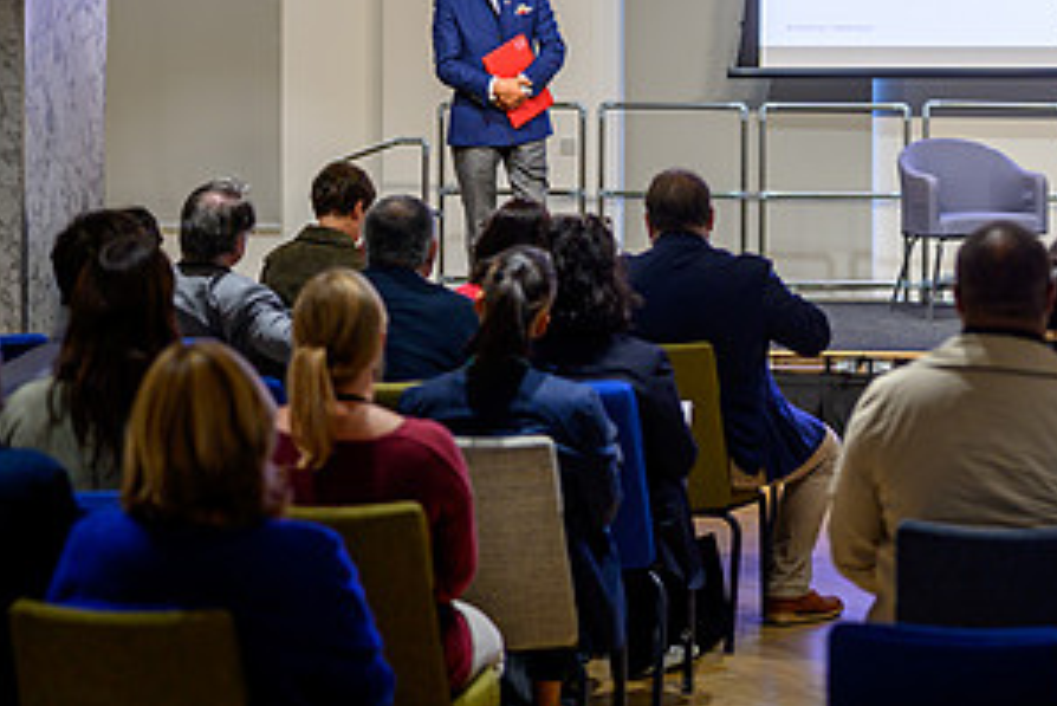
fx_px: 2908
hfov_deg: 20.4
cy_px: 27
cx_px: 826
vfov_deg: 13.7
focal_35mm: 99
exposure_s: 1/200
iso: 100
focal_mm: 50
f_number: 1.8
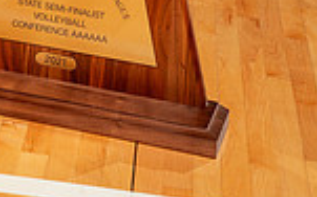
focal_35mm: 167
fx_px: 1441
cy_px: -262
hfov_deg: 12.4
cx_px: 17
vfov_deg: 7.4
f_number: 5.6
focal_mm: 55
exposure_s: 1/250
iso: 200
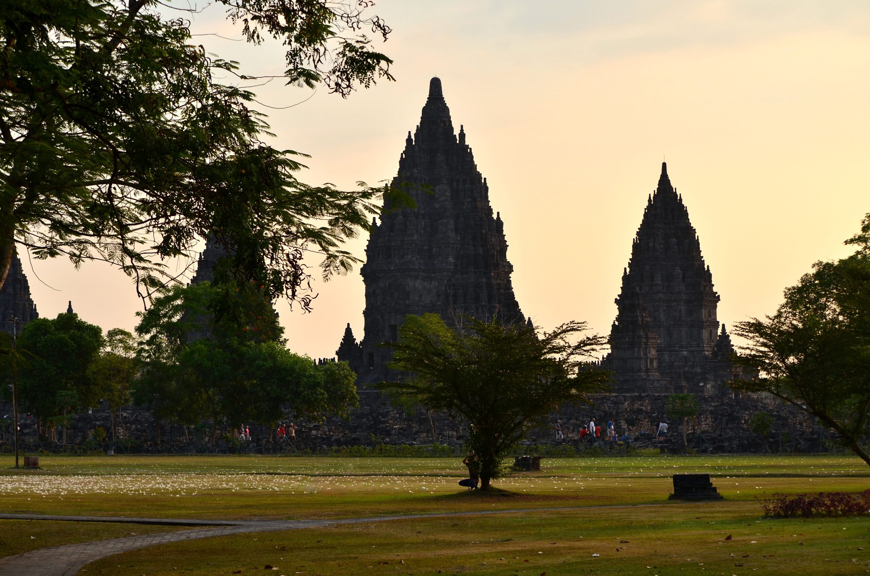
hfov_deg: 24.7
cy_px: 288
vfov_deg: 16.5
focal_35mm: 82
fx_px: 1990
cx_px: 435
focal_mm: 55
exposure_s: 1/250
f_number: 8
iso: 200
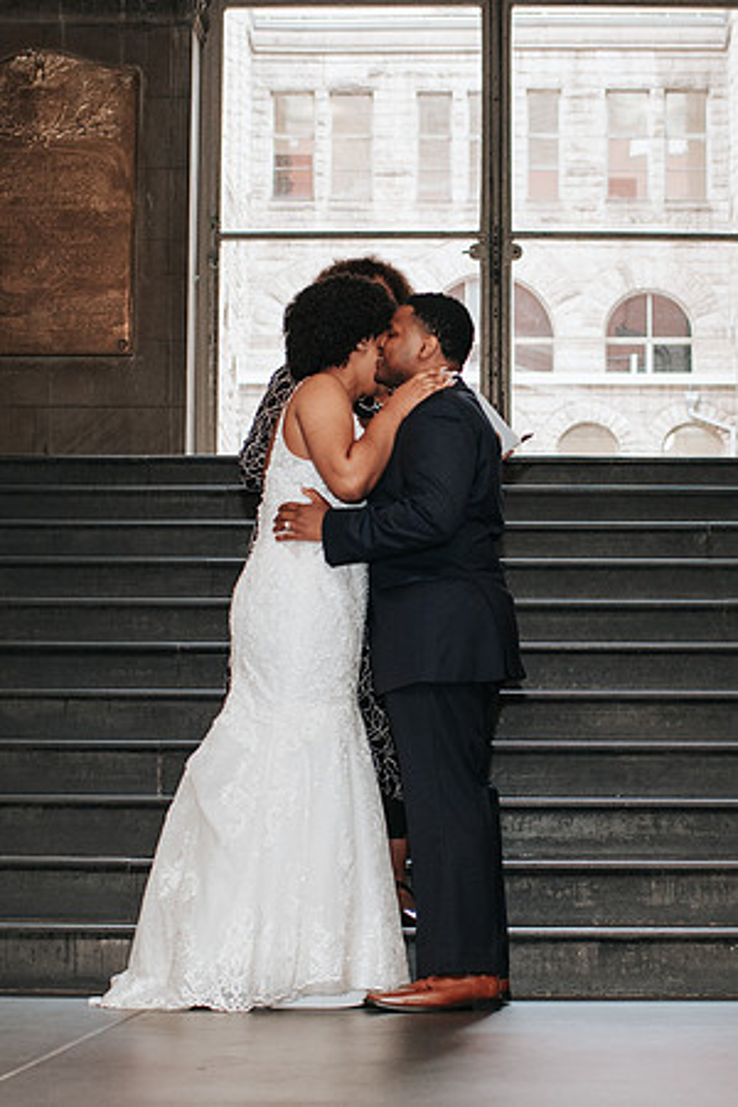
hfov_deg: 15.6
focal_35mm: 87
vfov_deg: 23.3
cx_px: 443
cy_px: 595
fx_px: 2687
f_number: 3.2
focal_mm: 35
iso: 1000
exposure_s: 1/125
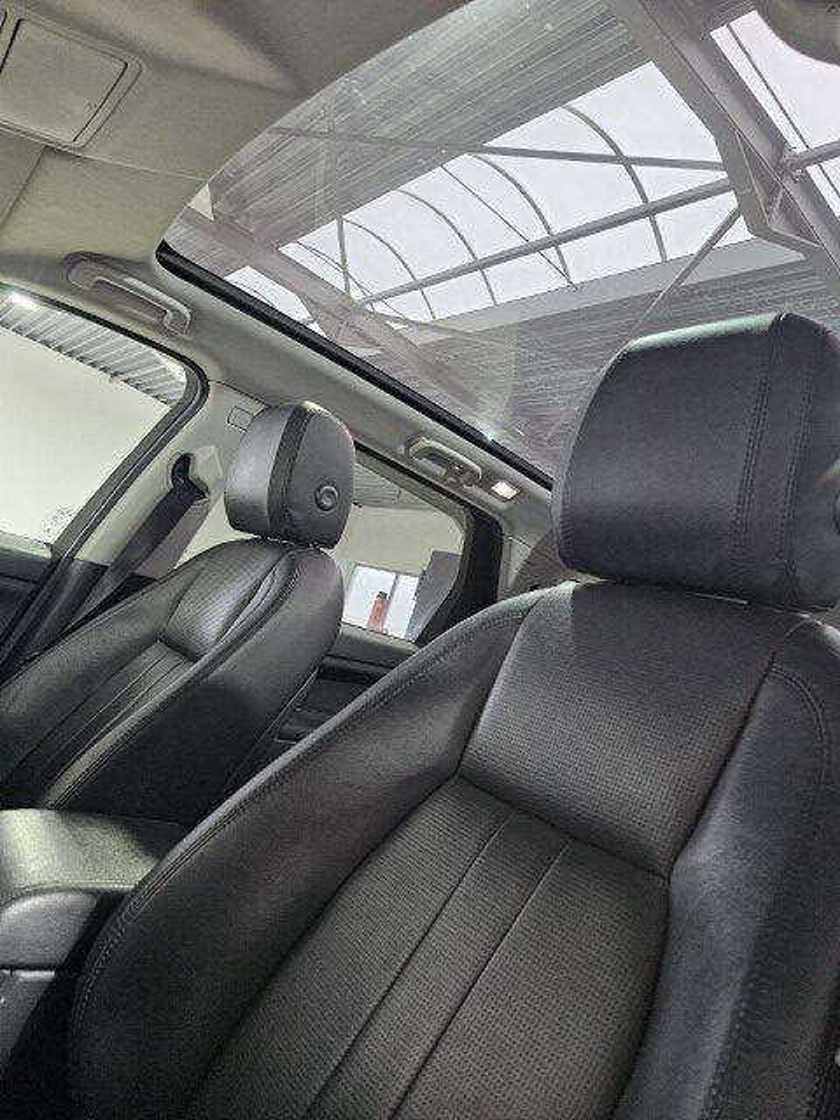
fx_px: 744
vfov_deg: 73.9
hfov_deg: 58.9
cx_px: 420
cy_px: 560
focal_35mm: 23
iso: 800
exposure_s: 1/120
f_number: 1.7
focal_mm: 6.3
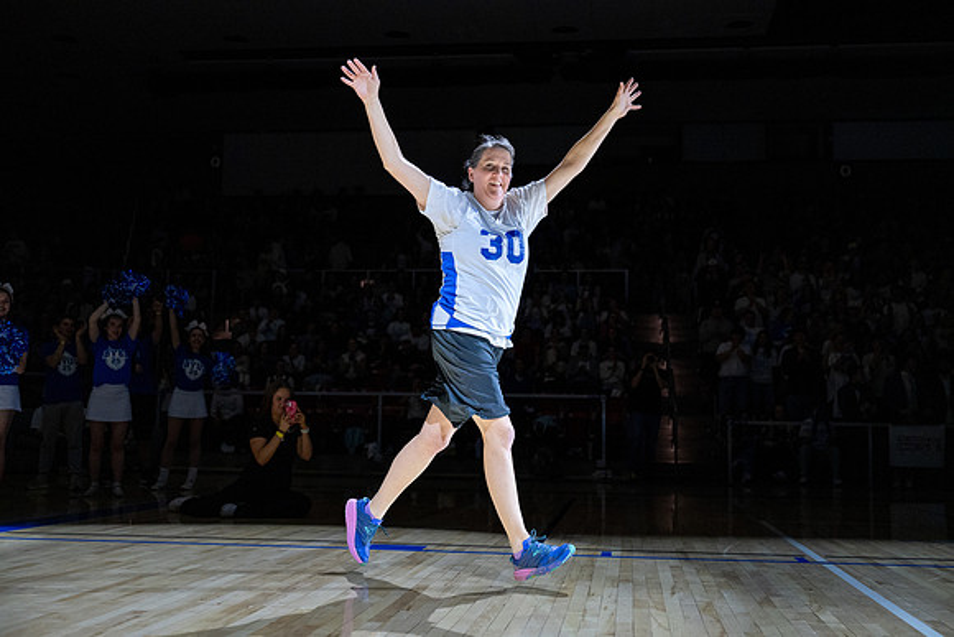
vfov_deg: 33.4
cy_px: 318
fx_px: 1060
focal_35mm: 40
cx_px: 477
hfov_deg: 48.4
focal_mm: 40
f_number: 2.8
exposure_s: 1/2000
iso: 4000
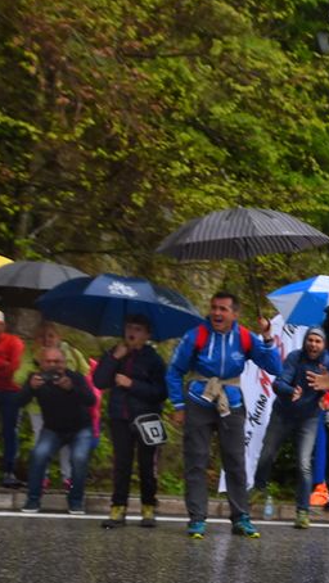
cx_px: 631
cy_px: 492
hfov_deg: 16.3
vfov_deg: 34.0
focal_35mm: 59
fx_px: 913
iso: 640
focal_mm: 20
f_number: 6.3
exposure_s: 1/1000
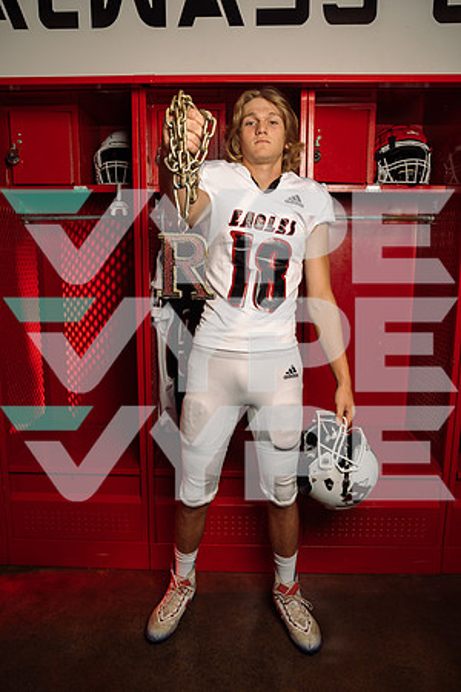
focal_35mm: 27
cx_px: 230
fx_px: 519
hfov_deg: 47.9
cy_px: 346
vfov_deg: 67.4
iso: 250
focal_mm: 27
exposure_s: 1/250
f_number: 6.3
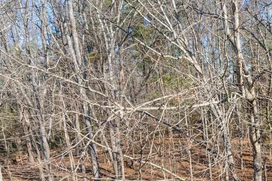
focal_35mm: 44
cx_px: 348
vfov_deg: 28.1
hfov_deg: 33.4
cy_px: 194
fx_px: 332
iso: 200
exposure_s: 1/320
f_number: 9
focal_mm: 16
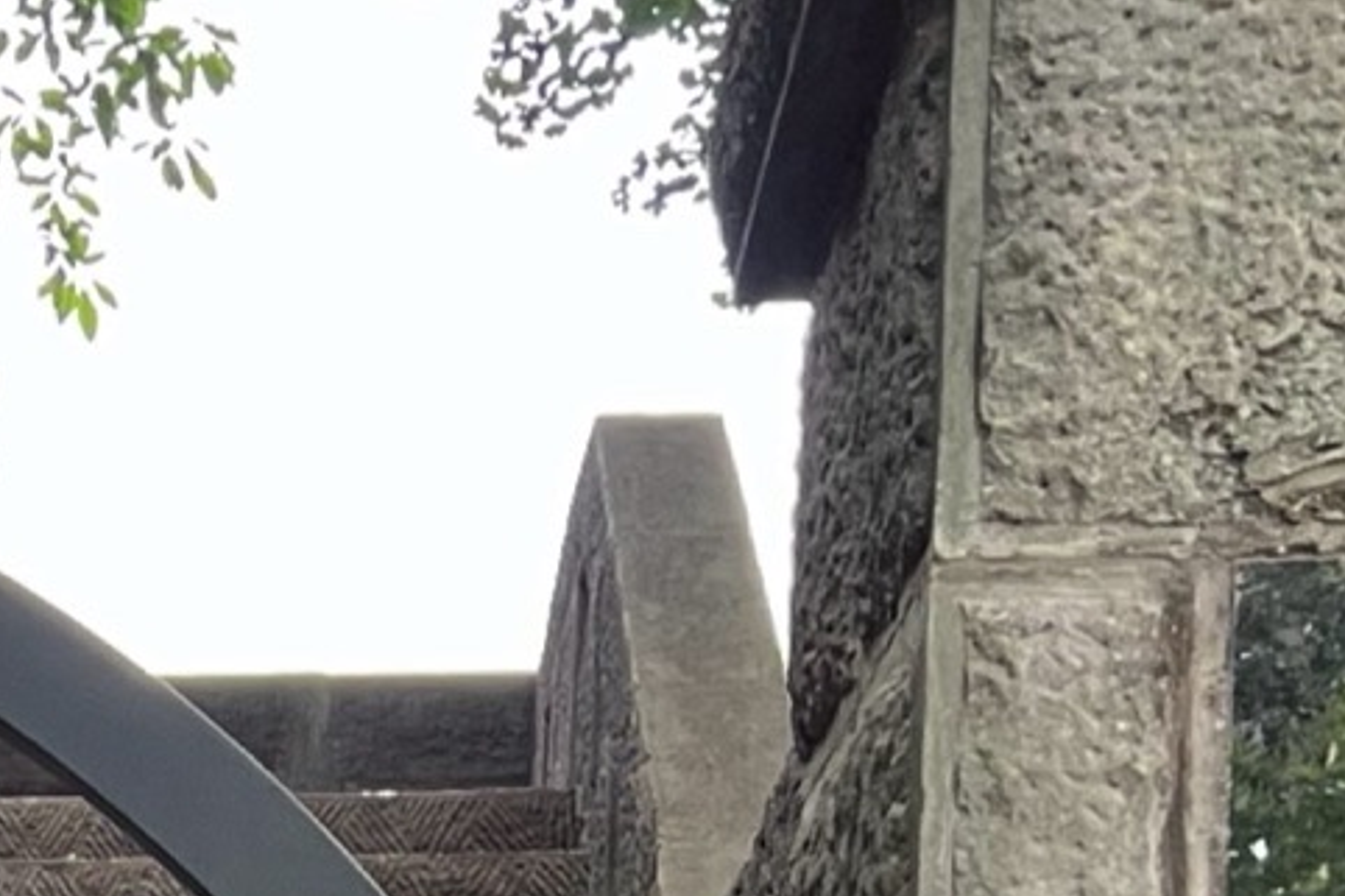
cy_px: 1873
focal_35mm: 115
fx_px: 4295
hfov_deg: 17.2
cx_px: -167
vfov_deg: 10.7
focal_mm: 5.7
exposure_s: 1/60
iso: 160
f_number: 1.5
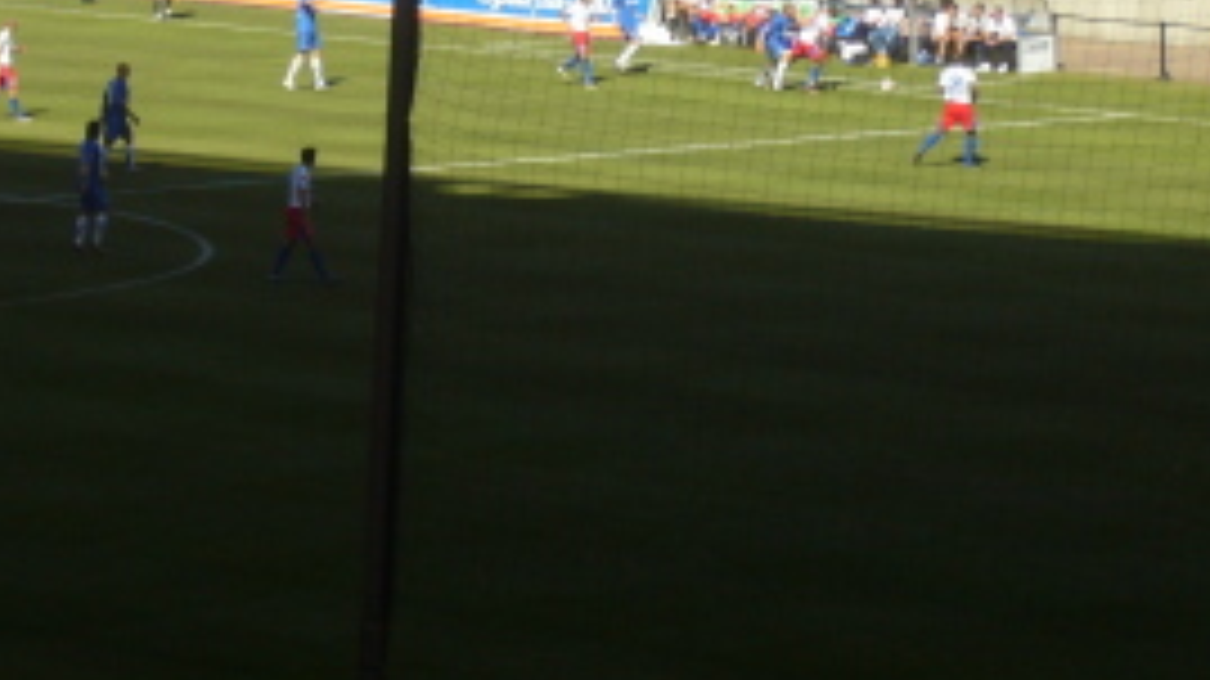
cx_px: 432
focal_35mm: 213
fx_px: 6831
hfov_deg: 10.1
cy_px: -74
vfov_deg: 5.7
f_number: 5
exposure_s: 1/250
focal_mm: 17.4
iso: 80
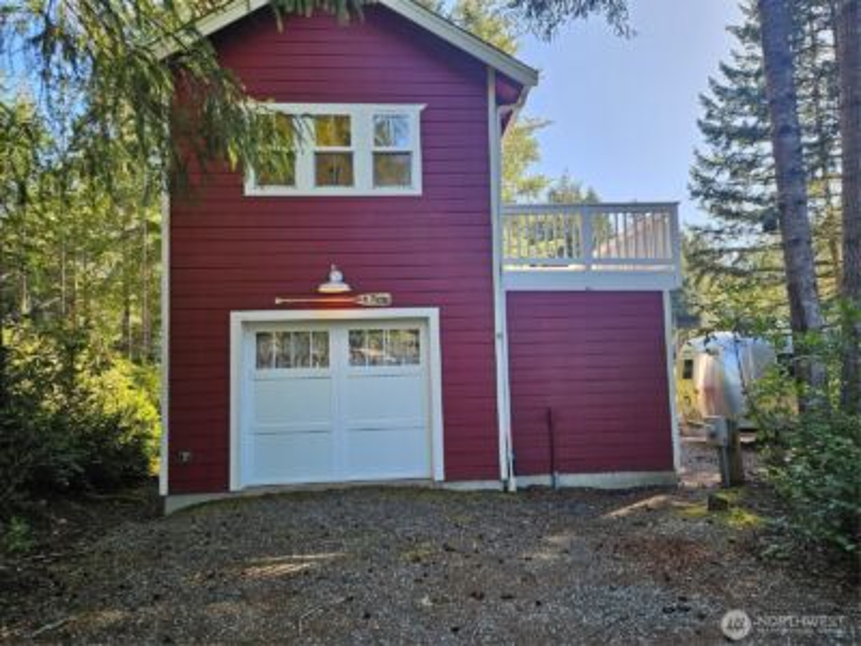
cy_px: 323
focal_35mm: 23
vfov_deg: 58.9
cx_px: 430
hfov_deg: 73.9
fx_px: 572
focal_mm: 5.4
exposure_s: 1/359
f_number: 1.8
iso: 64
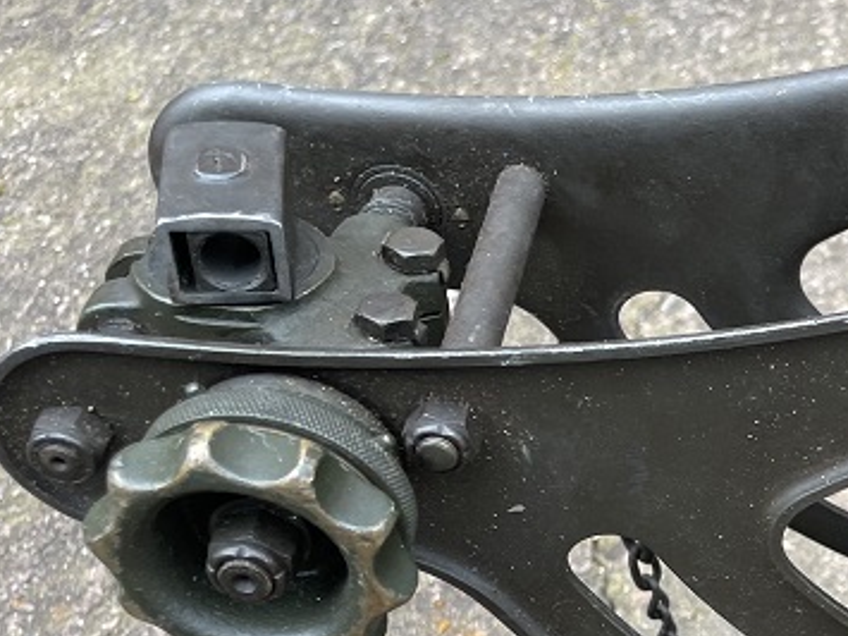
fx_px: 1616
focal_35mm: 66
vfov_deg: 21.4
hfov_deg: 26.3
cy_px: 650
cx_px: 1006
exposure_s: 1/207
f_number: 1.6
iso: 32
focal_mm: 4.2
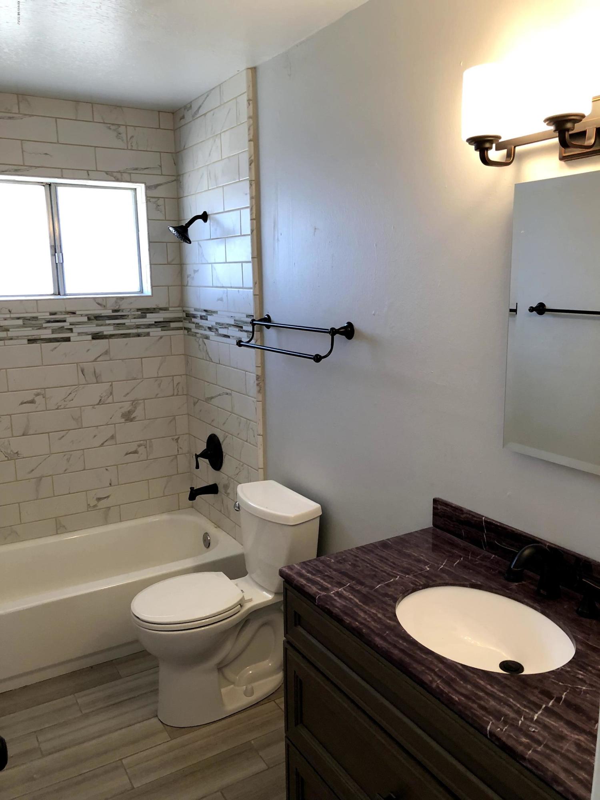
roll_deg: +0.1
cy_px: 400
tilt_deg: -13.4
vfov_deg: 63.4
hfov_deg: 49.7
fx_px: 647
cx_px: 300
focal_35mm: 28
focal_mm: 3.99
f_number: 1.8
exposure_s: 1/30
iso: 32
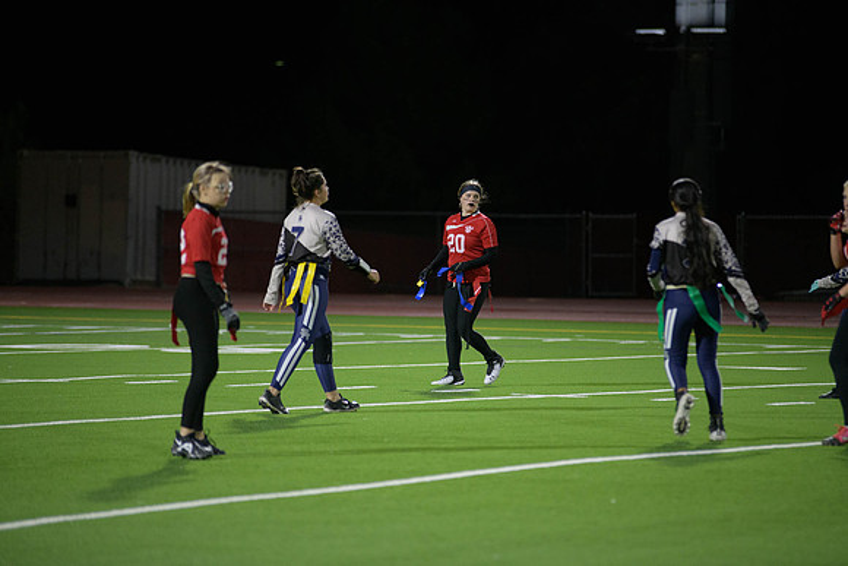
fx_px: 4712
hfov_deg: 10.3
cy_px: 283
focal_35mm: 200
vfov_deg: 6.9
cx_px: 424
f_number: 2.8
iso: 3200
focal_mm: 200
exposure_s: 1/640
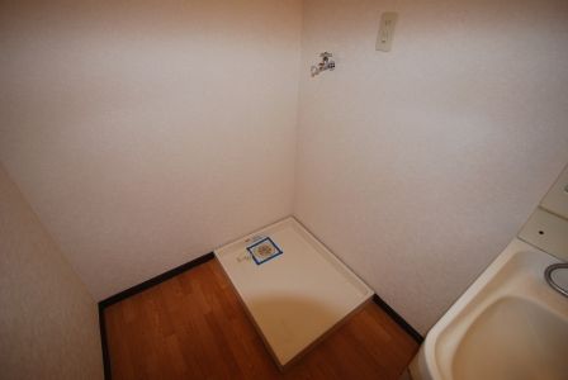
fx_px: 237
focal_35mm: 15
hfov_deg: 100.3
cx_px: 284
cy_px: 190
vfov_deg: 77.5
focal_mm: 10
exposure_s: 1/60
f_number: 4
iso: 200
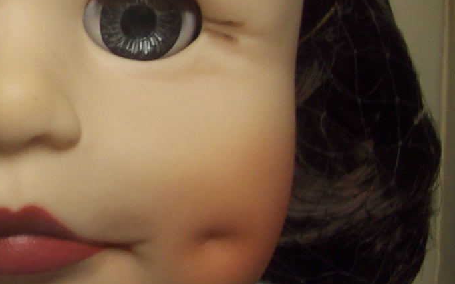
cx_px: -43
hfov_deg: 20.8
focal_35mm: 95
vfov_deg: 13.7
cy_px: 45
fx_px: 1178
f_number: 2.8
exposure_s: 1/60
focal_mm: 5.6
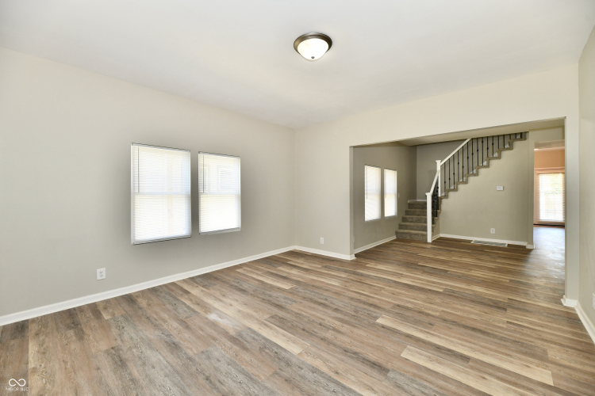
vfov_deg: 81.2
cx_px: 298
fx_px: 231
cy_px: 198
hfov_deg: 104.3
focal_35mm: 14
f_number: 5.6
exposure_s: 1/60
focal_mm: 14
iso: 320
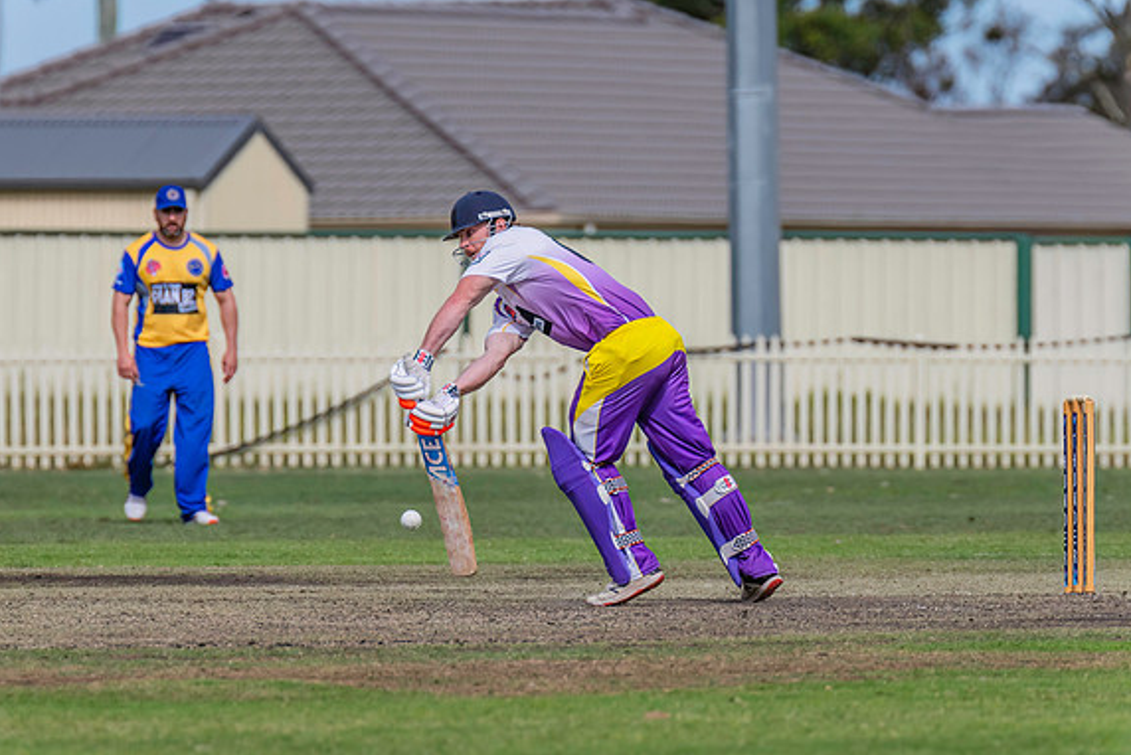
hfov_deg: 3.8
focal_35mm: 545
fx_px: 17130
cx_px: 536
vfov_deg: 2.5
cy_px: 397
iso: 800
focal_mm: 500
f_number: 7.1
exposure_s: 1/2500
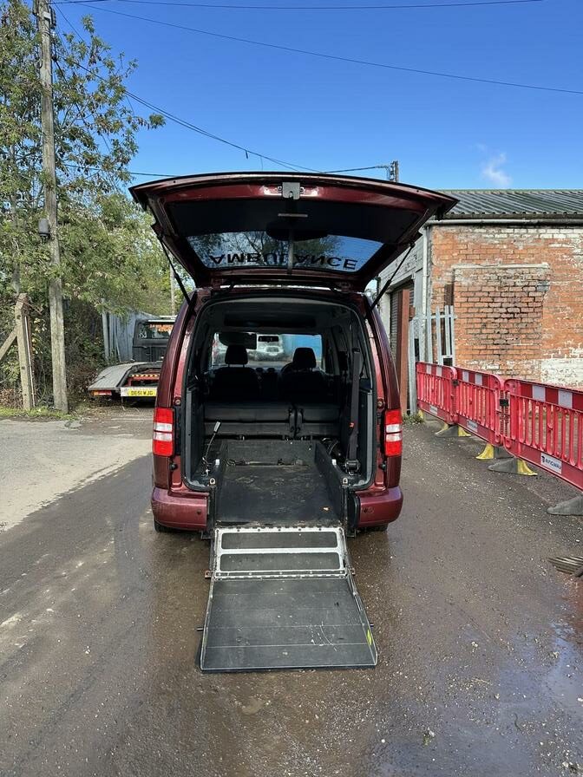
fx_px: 539
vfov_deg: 71.6
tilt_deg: -6.2
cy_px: 388
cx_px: 292
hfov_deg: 56.8
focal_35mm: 24
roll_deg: +0.0
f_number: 1.78
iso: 80
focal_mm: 6.86
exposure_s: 1/1393
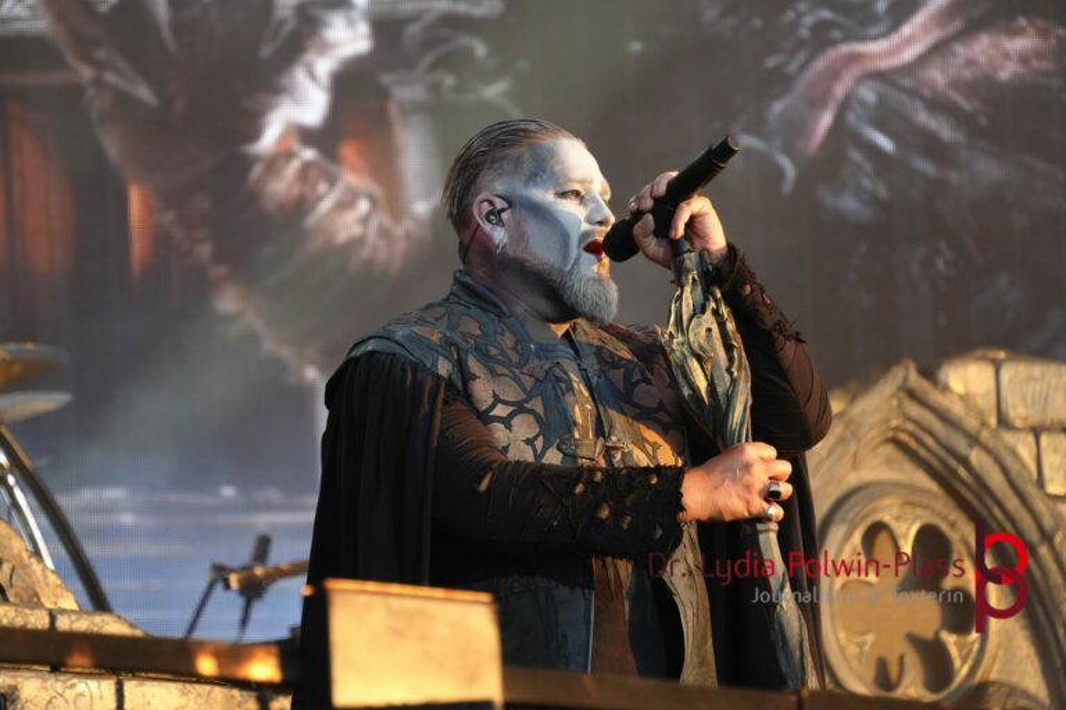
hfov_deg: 8.2
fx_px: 7417
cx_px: 533
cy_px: 355
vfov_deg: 5.5
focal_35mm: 250
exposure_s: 1/320
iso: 1250
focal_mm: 167
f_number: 6.3
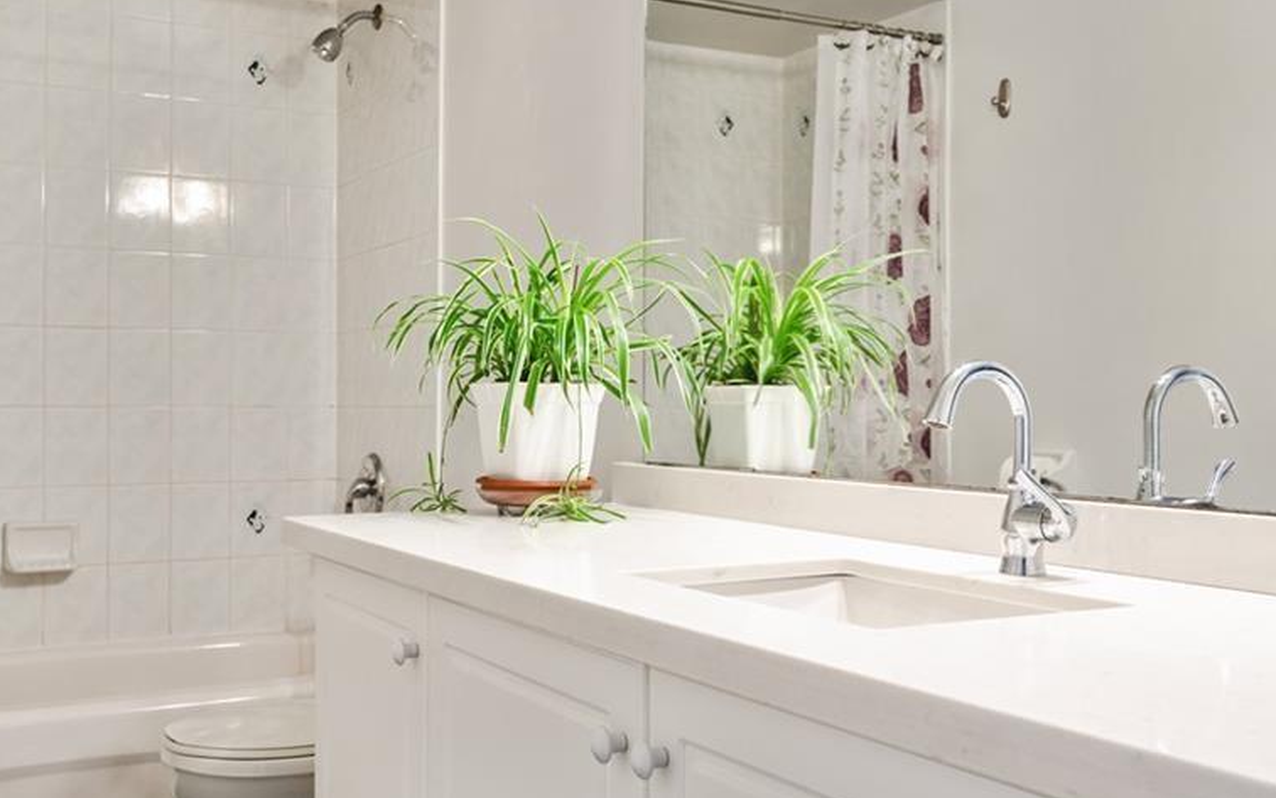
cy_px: 423
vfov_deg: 32.0
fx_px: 1391
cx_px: 658
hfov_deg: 49.3
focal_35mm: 40
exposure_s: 1/3
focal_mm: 29
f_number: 7.1
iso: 400
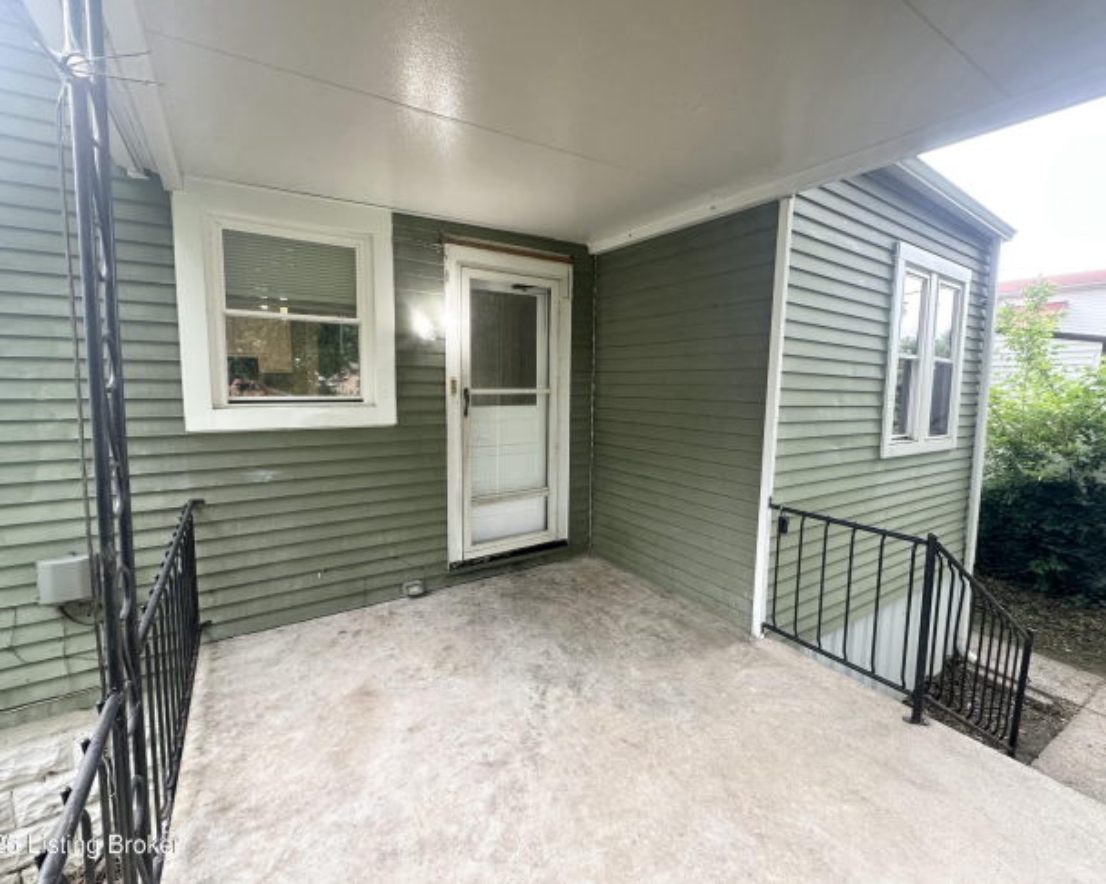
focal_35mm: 15
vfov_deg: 84.0
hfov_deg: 96.8
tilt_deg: -3.7
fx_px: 491
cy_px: 431
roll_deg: -1.2
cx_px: 548
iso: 160
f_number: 2.2
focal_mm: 2.22
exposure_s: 1/120
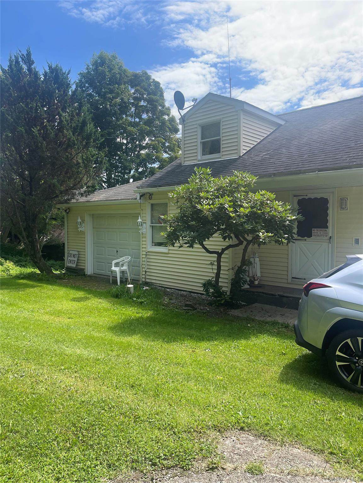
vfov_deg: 69.4
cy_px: 242
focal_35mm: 25
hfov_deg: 54.9
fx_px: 350
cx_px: 182
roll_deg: -1.4
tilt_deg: -2.0
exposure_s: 1/1852
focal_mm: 5.1
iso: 32
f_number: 1.6
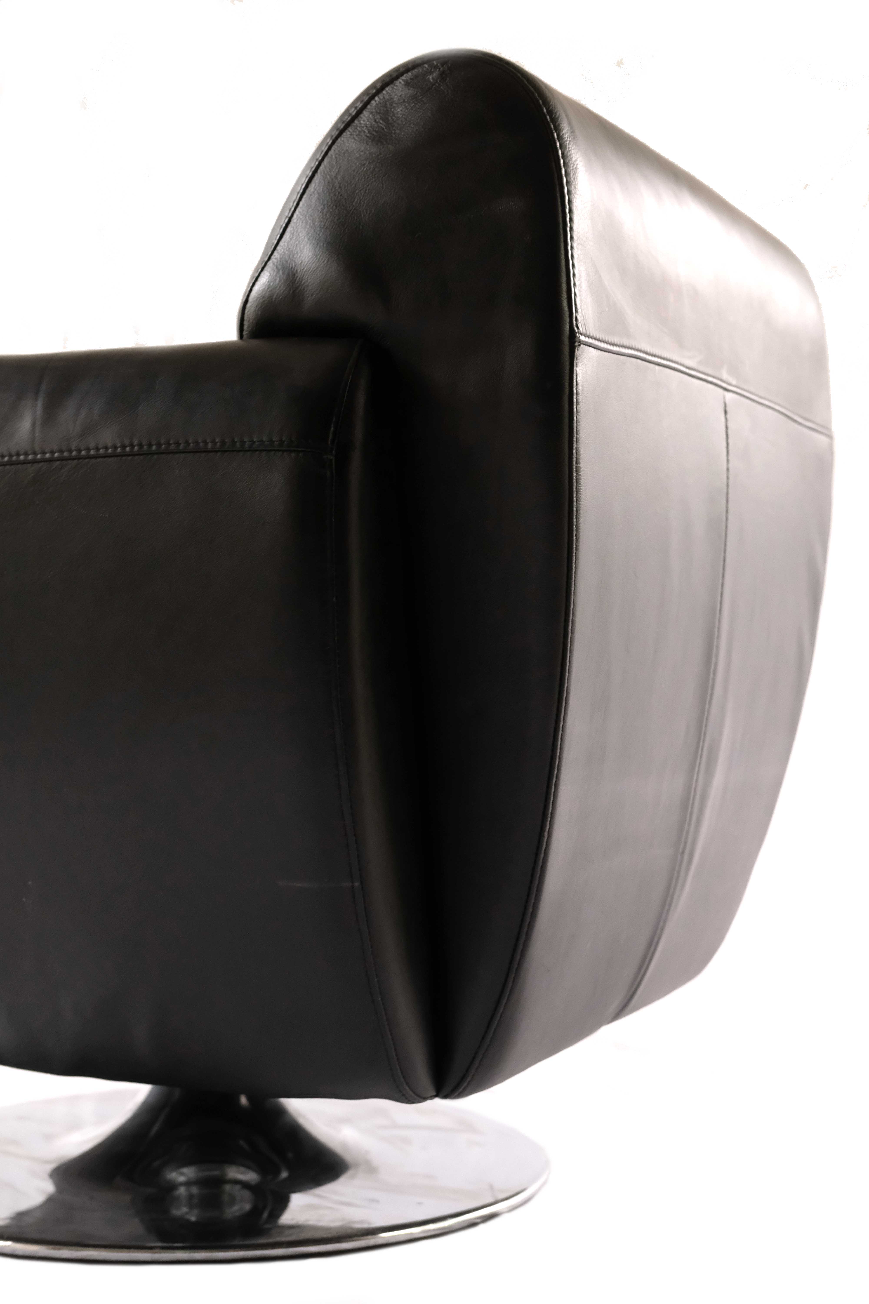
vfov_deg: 37.5
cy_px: 652
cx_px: 434
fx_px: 1919
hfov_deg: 25.5
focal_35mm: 53
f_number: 4
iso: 3200
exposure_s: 1/160
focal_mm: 35
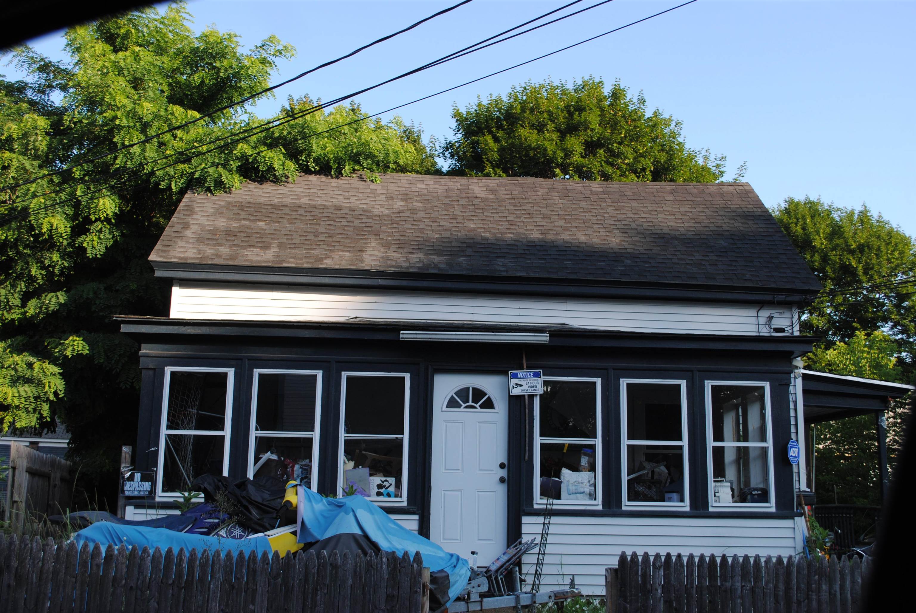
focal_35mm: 39
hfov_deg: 49.5
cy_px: 306
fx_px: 993
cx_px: 458
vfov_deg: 34.3
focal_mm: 26
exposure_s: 1/160
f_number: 6.3
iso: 100
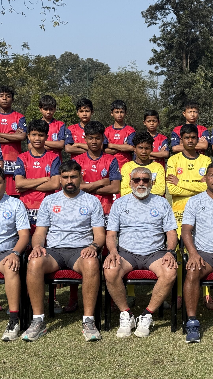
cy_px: 189
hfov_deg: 17.1
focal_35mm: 70
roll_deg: -0.8
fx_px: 703
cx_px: 180
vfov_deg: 30.1
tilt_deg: -3.3
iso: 64
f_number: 1.78
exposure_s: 1/3704
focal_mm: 6.76
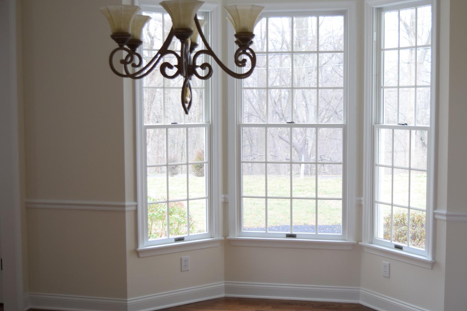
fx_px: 631
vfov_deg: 27.7
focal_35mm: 49
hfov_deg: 40.4
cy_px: 157
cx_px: 285
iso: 500
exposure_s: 1/60
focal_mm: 25
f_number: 4
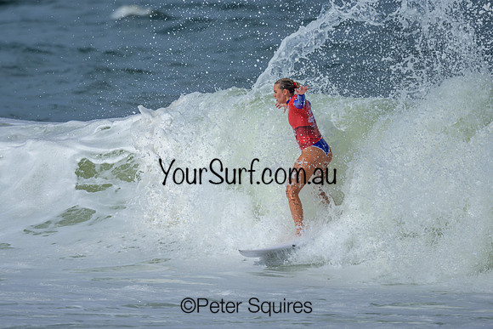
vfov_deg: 1.3
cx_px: 225
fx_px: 15067
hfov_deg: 1.9
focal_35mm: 1100
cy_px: 127
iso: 110
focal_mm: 800
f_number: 6.3
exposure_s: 1/2000
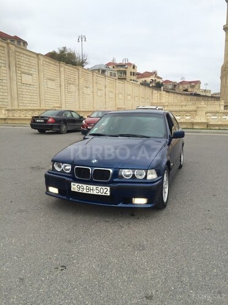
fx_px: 255
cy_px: 152
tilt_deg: -10.7
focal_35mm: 29
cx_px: 114
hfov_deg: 48.2
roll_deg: +1.0
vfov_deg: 61.7
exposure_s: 1/513
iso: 32
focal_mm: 4.15
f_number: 2.2
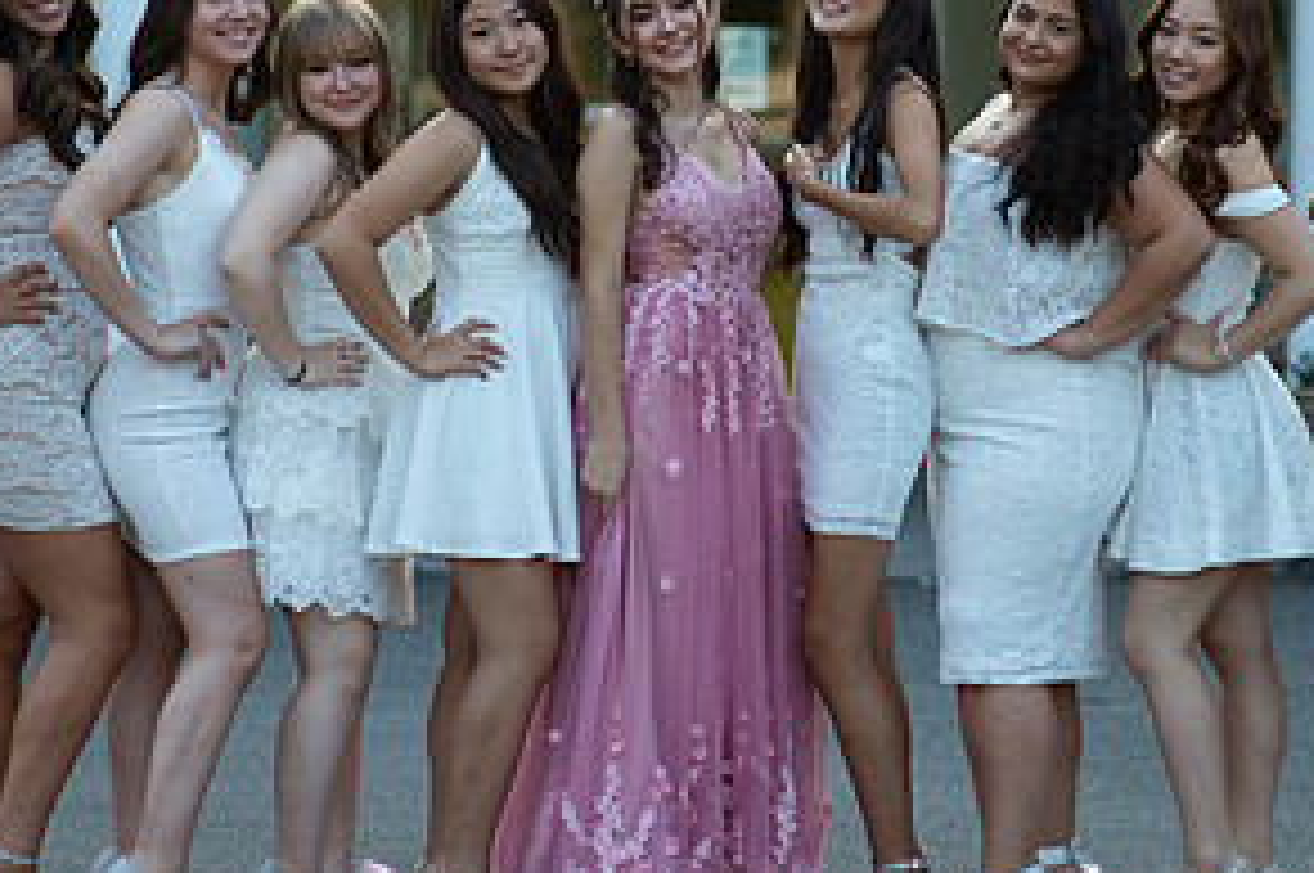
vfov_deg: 8.1
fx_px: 6162
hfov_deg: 12.2
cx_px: 778
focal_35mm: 169
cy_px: 220
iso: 250
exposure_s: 1/1000
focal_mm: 85
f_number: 2
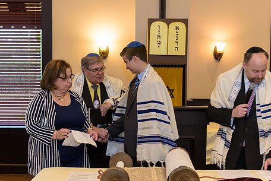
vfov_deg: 22.3
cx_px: 141
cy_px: 99
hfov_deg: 32.8
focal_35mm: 61
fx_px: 460
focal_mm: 48
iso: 1250
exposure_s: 1/125
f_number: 3.2
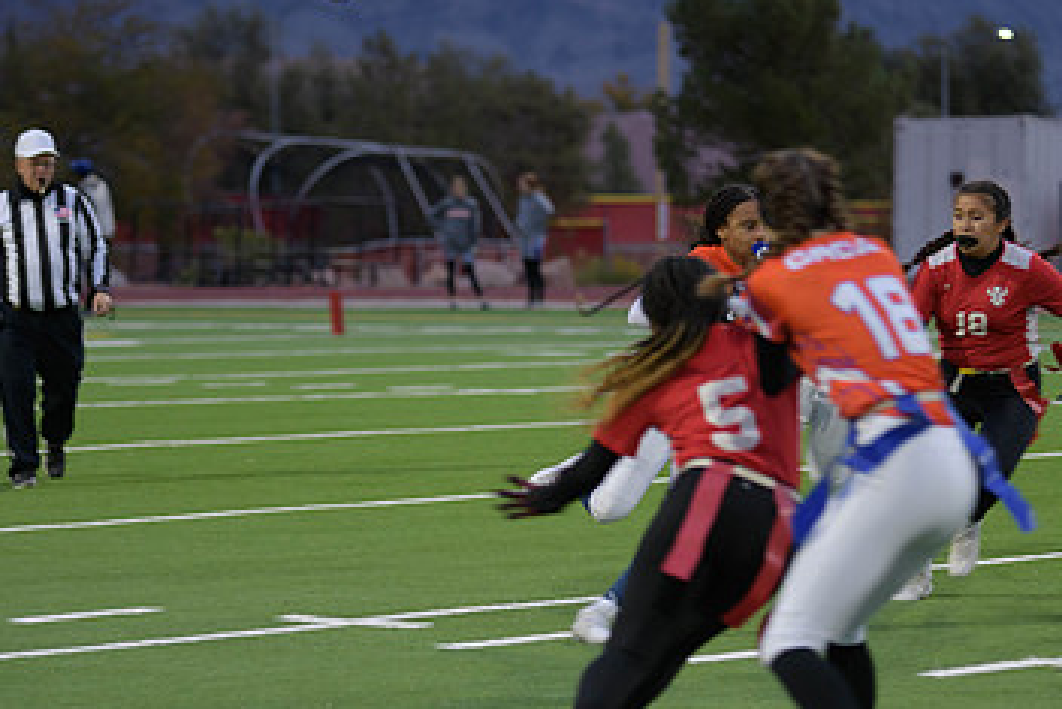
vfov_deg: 6.9
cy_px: 388
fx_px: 5843
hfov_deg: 10.4
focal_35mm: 198
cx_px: 585
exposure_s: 1/200
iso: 400
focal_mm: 120
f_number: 2.8
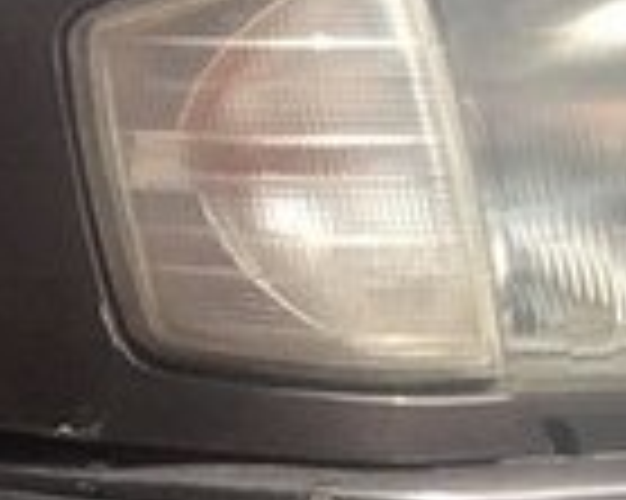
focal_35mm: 144
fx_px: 2666
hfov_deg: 11.9
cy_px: 65
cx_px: -658
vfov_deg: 10.7
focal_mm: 2.15
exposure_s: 1/1151
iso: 50
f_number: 2.4
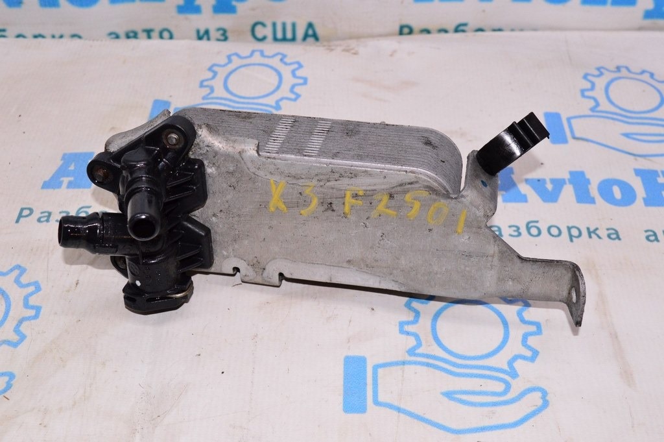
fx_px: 885
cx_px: 332
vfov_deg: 28.0
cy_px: 221
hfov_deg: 41.1
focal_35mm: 48
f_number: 8
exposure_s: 1/200
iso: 1600
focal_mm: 32
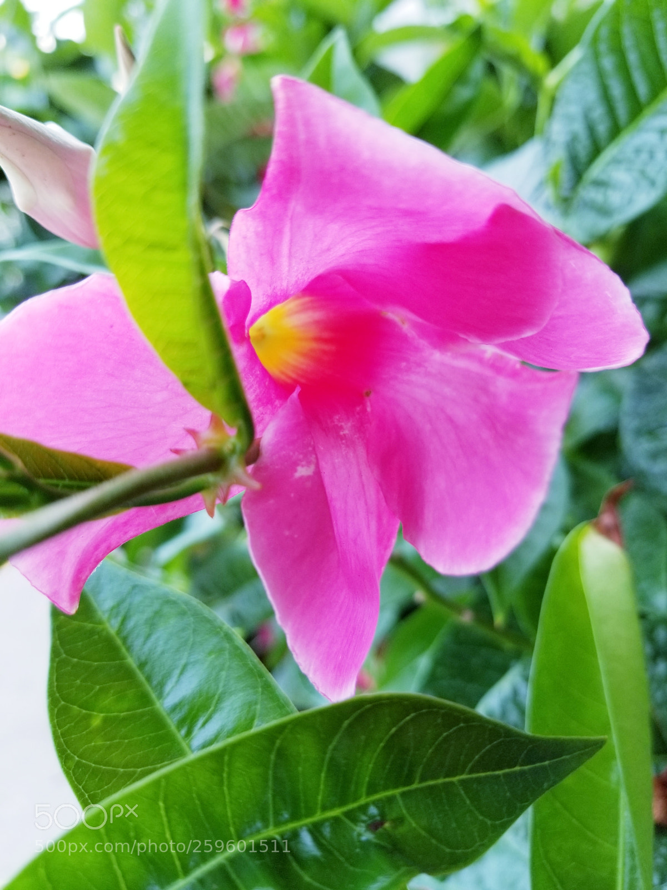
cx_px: 334
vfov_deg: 67.3
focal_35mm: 26
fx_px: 668
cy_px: 445
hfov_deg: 53.1
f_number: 1.7
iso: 50
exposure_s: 1/159
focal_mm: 4.25
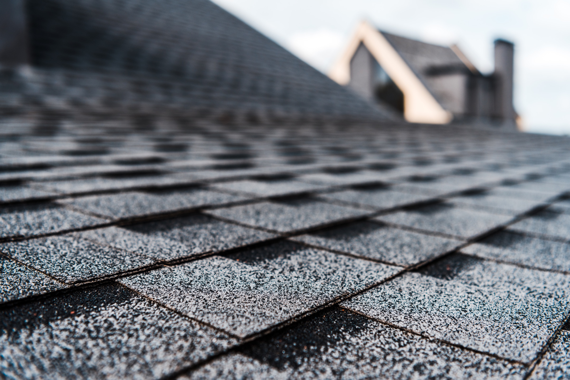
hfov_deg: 53.1
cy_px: 190
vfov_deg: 36.9
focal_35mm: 36
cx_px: 285
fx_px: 570
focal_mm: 36
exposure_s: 1/1600
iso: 100
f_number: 3.5
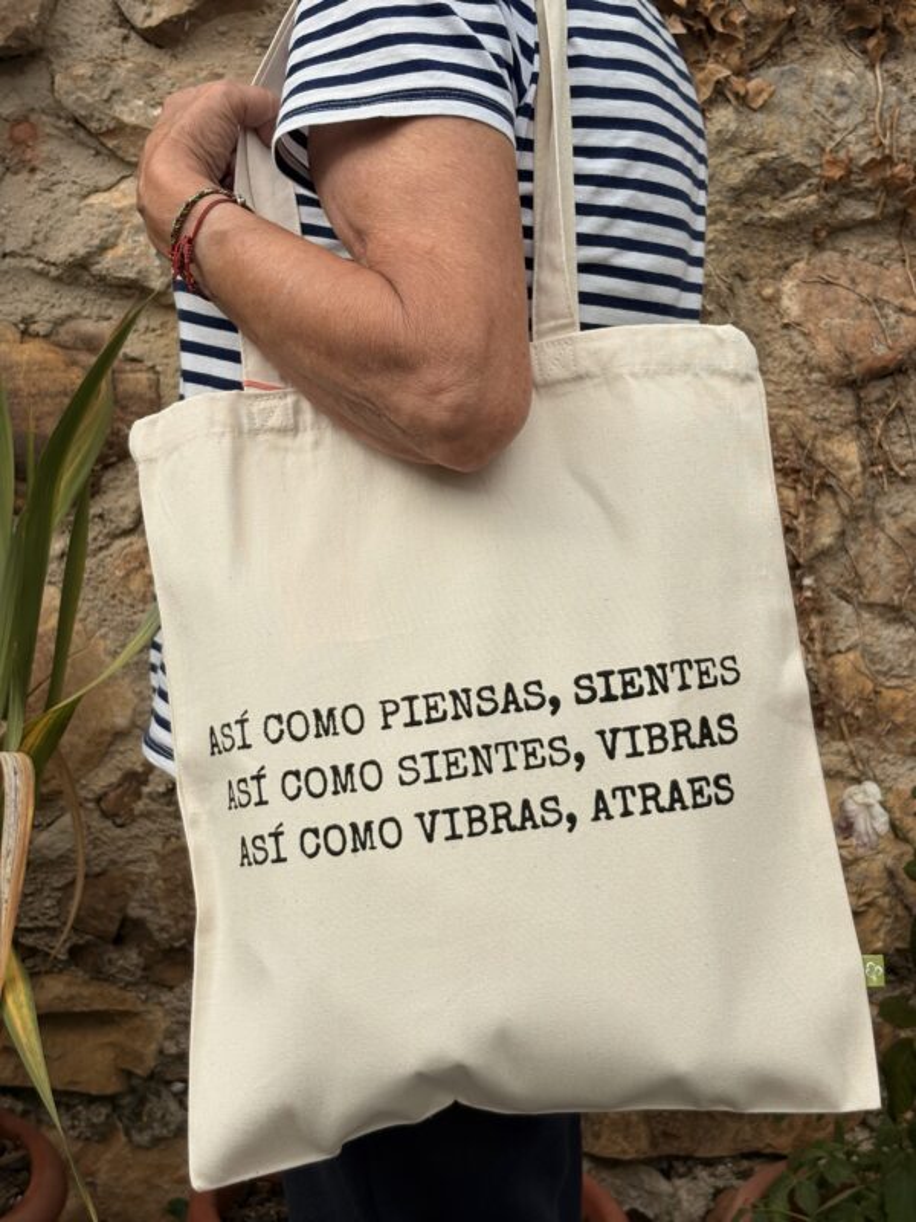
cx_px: 458
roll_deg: -0.9
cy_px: 611
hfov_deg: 28.0
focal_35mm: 52
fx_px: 1835
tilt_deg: -5.7
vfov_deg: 36.8
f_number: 1.6
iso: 32
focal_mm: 5.96
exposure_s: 1/1339
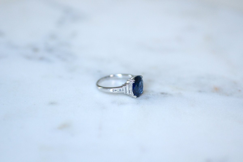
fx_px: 709
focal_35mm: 105
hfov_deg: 19.5
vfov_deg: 13.0
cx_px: 122
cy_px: 81
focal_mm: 70
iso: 500
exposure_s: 1/125
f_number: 2.8
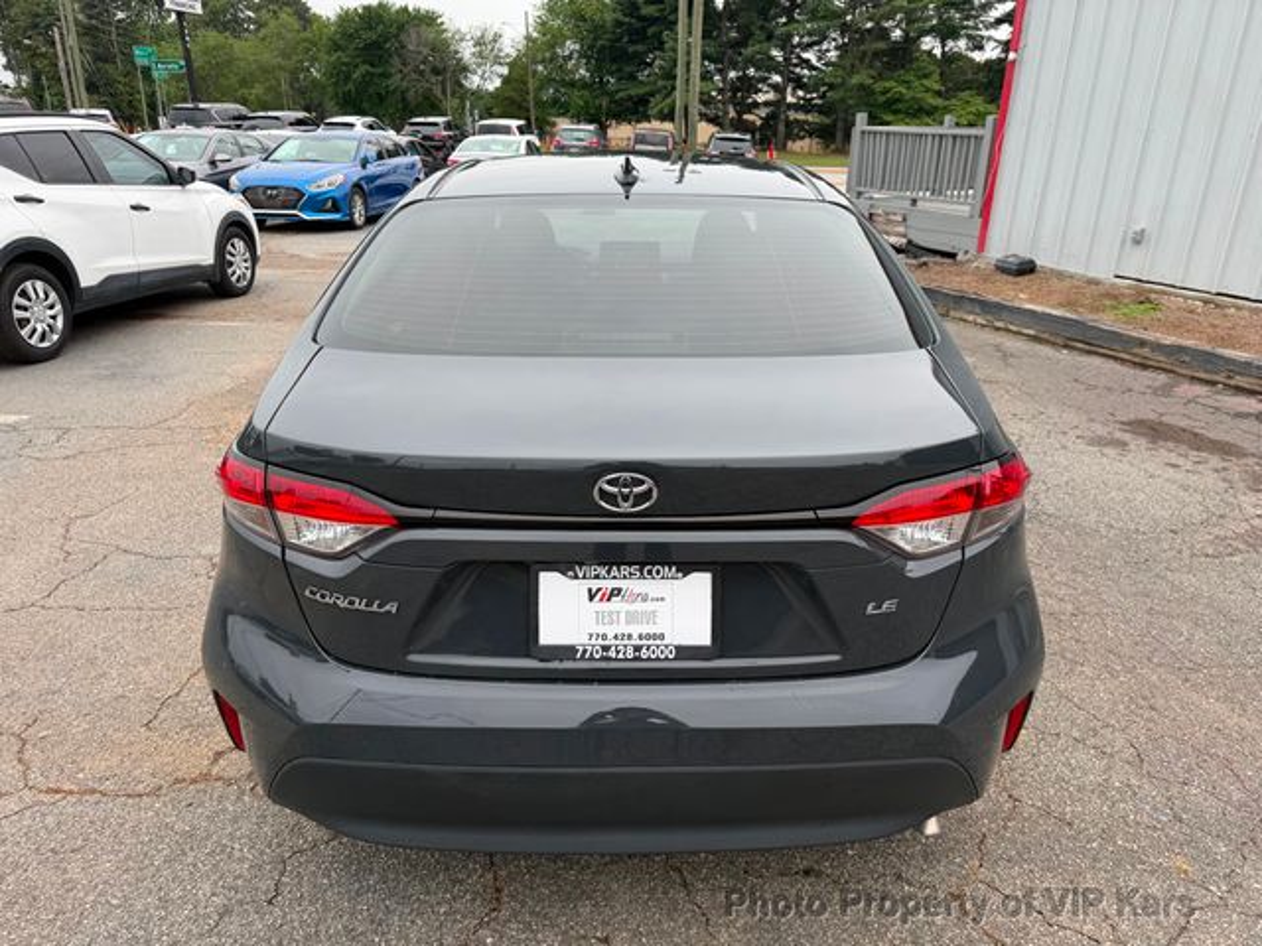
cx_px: 631
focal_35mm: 24
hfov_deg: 71.6
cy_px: 473
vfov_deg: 56.8
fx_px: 875
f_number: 1.78
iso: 80
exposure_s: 1/695
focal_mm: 6.76
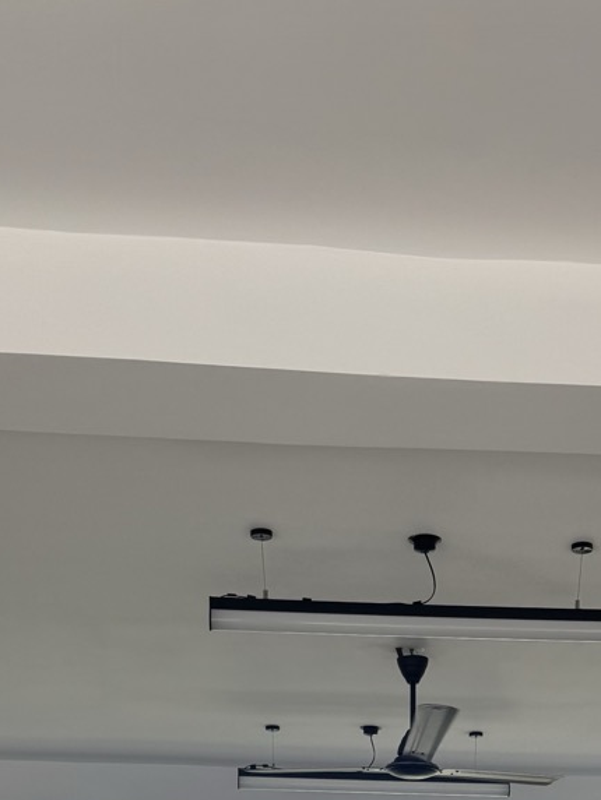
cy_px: 1106
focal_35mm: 67
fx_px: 1550
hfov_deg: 21.8
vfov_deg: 24.4
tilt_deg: +0.1
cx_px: 423
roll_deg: +1.0
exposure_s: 1/842
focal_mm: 6.76
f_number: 1.78
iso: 80
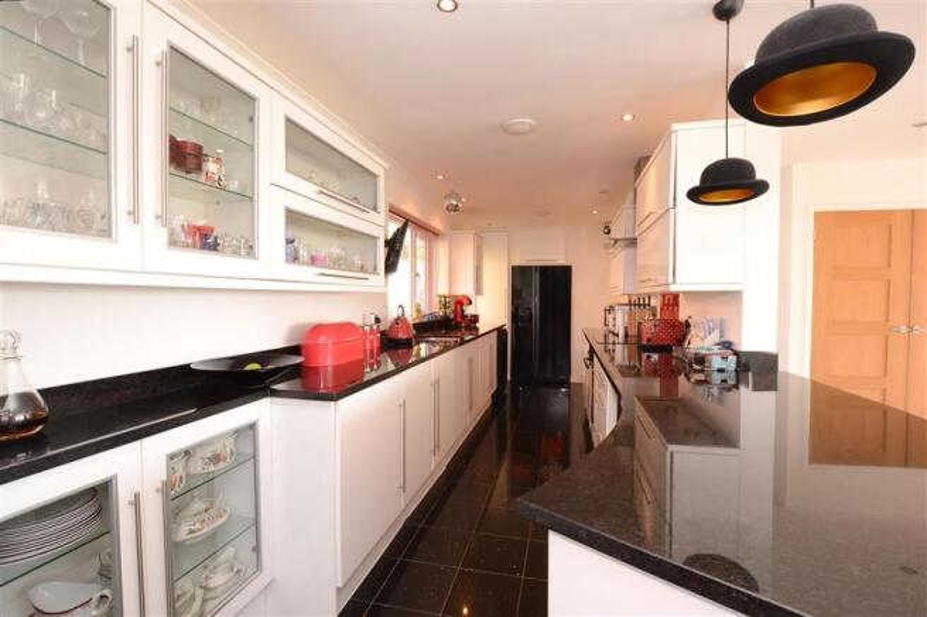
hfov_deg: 100.4
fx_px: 386
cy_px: 308
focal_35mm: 15
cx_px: 464
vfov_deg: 77.3
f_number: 6.3
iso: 200
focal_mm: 10
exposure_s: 1/15
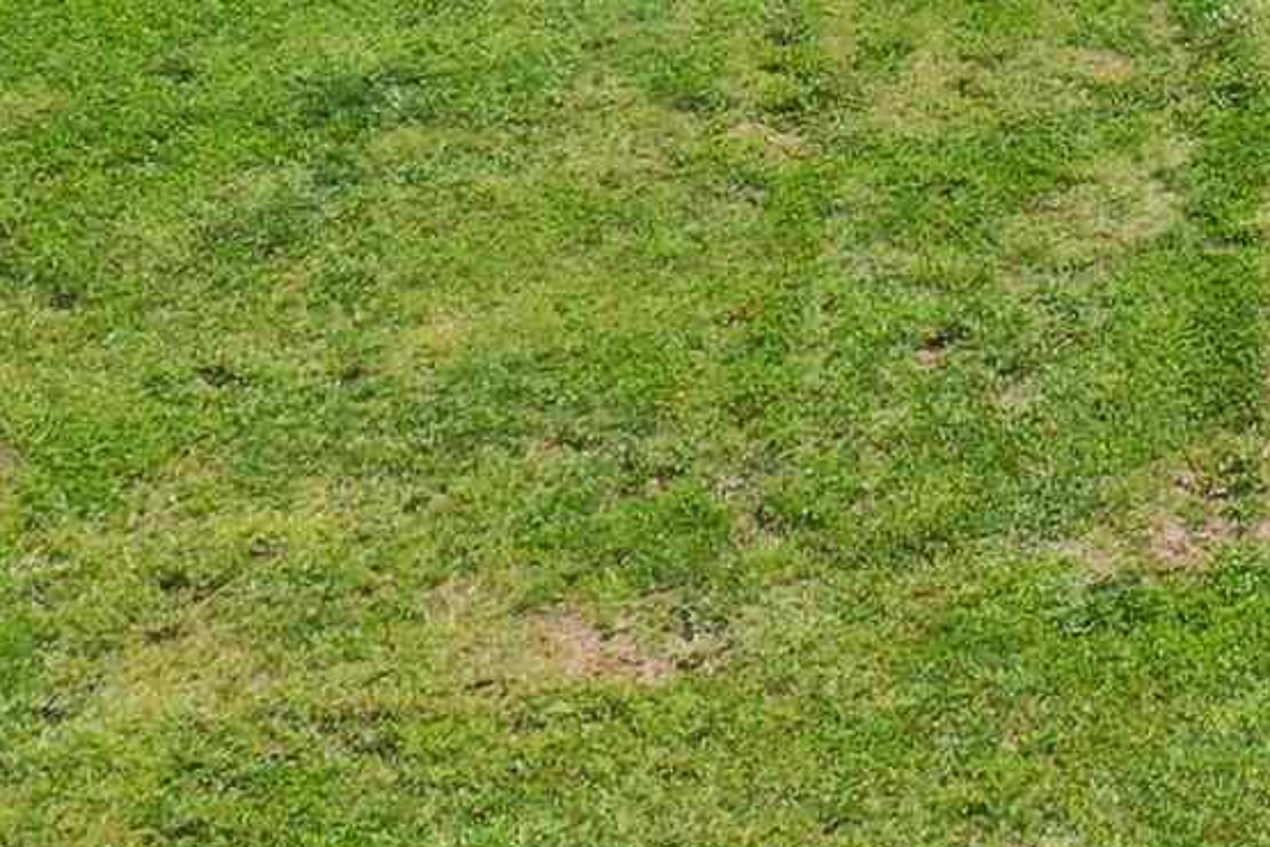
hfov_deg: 12.5
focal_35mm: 155
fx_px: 5468
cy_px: -1135
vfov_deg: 8.2
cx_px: 1973
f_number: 10
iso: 100
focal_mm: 10.26
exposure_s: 1/120
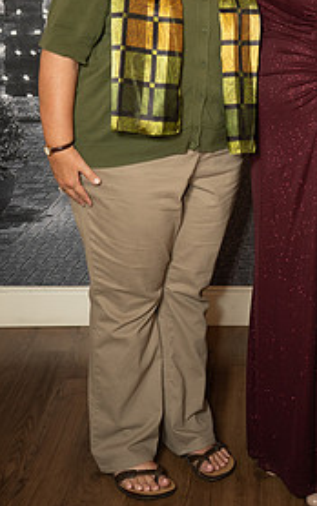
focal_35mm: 76
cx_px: 228
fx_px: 1049
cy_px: 107
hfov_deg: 17.1
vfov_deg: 26.7
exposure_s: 1/160
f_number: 2.8
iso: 1000
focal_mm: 46.1
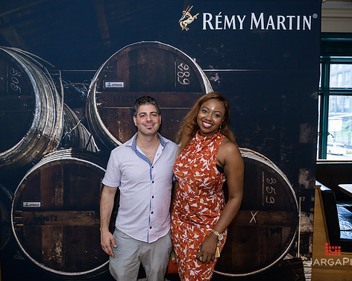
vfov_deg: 48.5
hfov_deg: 58.7
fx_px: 312
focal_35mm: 30
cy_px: 138
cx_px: 162
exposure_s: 1/125
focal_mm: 26
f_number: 3.2
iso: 1000
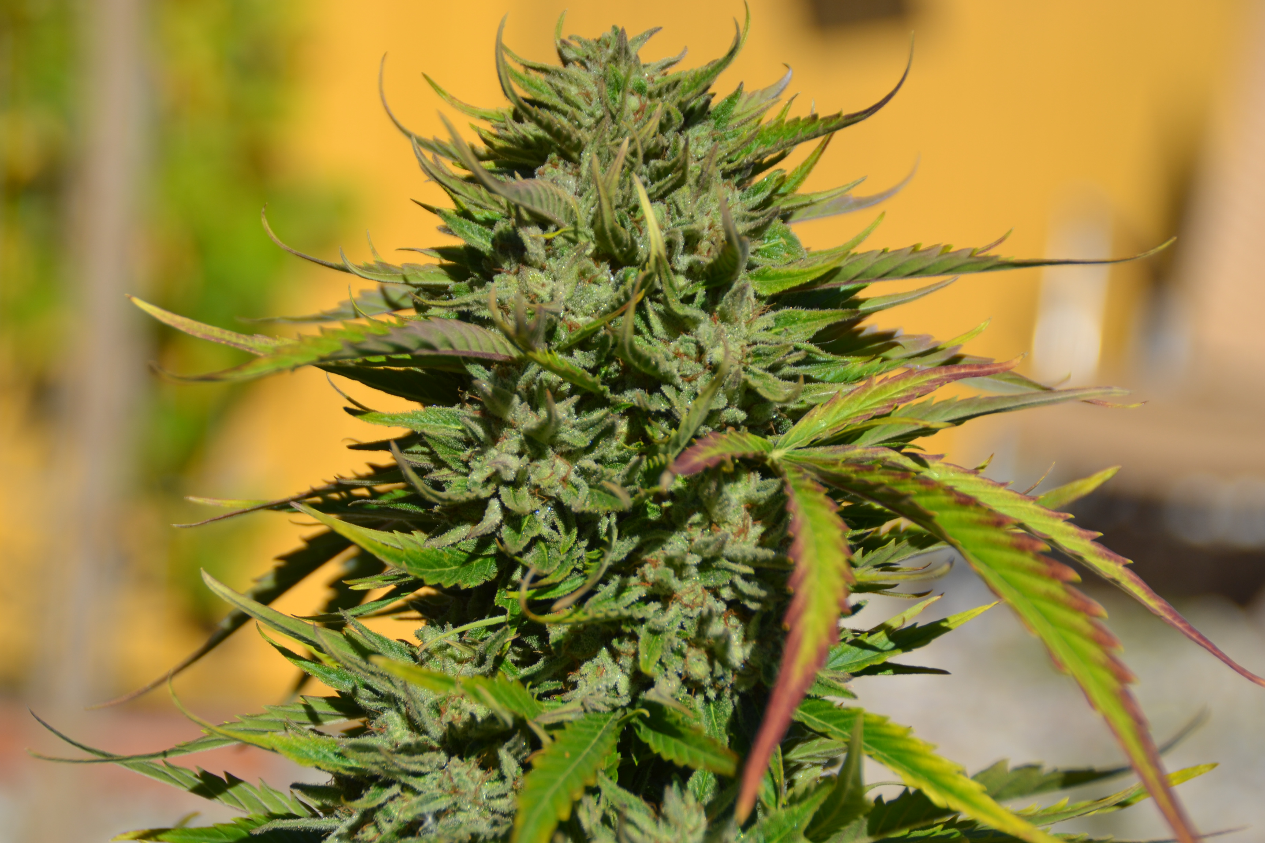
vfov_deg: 12.2
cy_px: 422
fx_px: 3953
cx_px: 632
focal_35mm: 112
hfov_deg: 18.2
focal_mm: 75
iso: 100
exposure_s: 1/500
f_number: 5.6
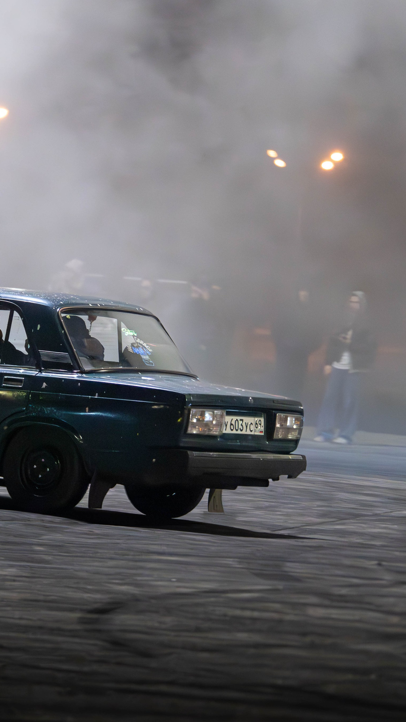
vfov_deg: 9.8
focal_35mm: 221
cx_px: 27
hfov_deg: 5.5
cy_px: 360
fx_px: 4229
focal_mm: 140
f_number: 2.8
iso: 32000
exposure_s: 1/100
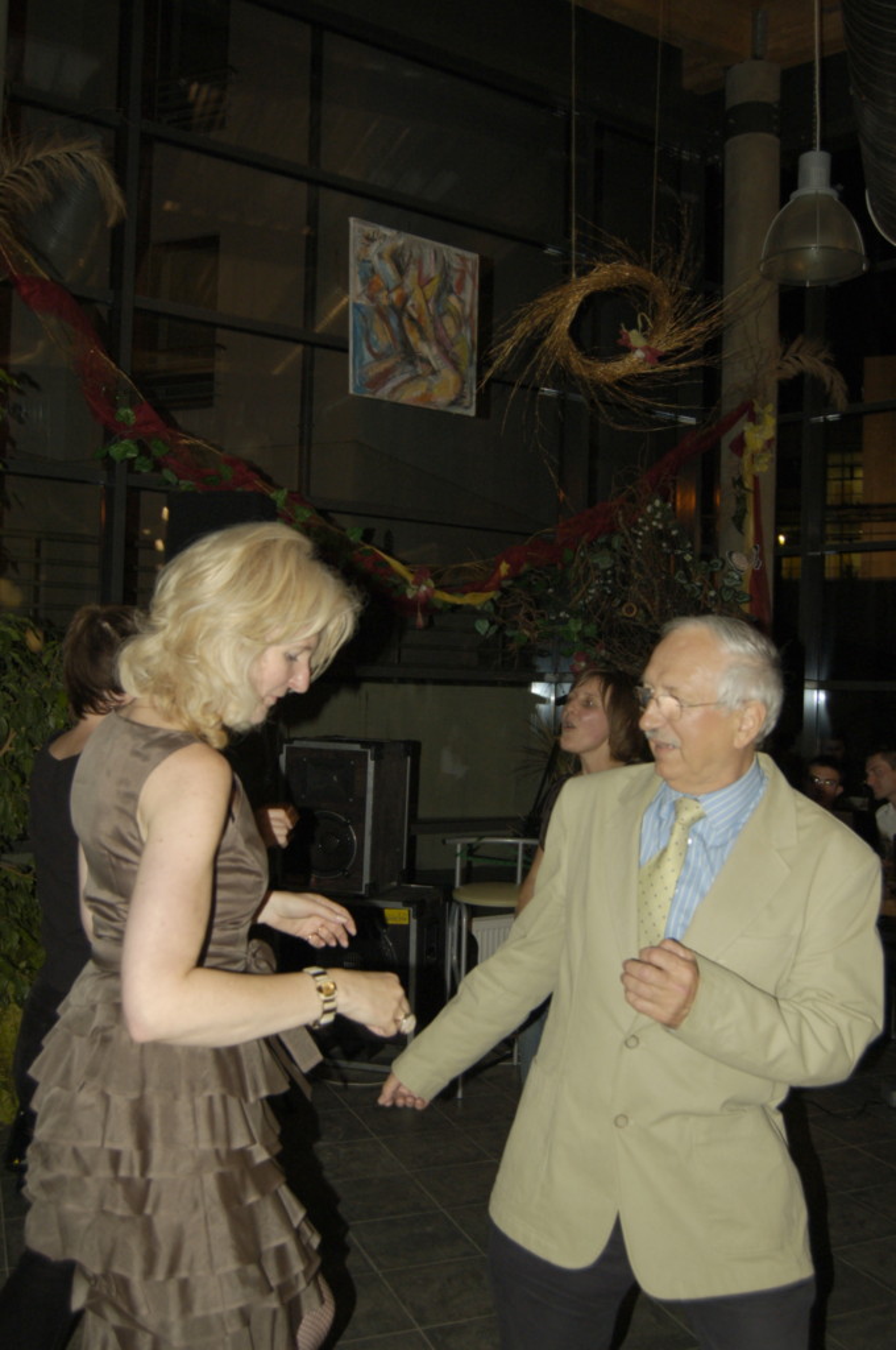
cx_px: 448
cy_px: 675
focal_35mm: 33
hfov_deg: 39.9
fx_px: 1235
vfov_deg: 57.3
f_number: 3.8
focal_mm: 22
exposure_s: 1/60
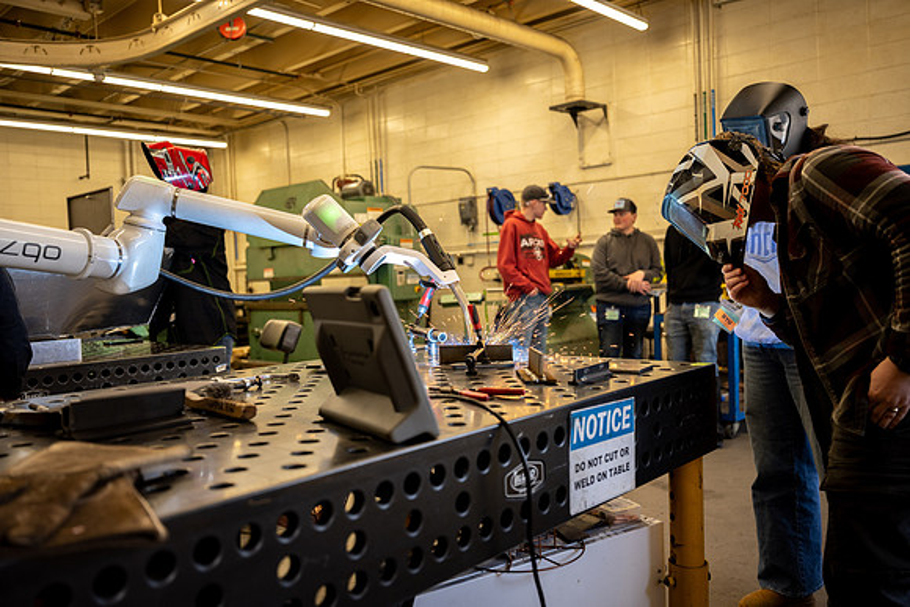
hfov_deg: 61.9
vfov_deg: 43.6
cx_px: 455
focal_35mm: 30
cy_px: 304
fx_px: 758
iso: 400
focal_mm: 30
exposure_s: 1/200
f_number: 2.8
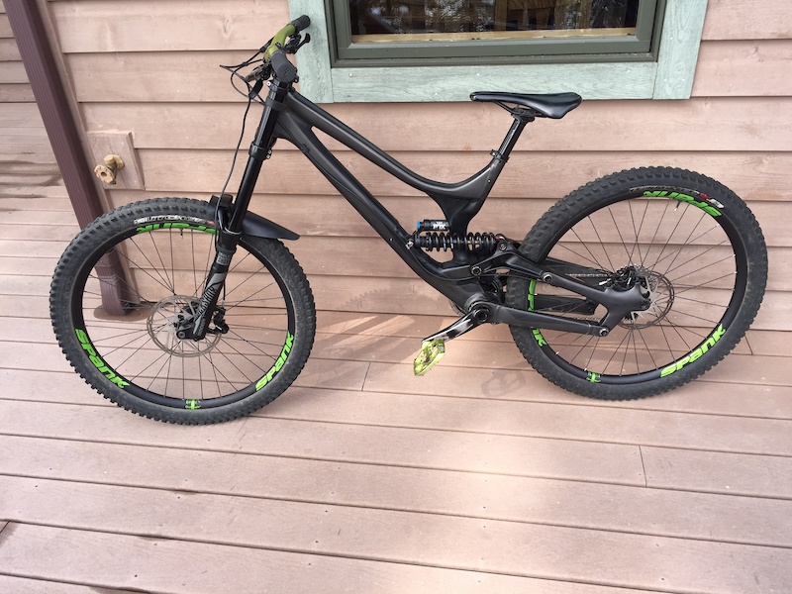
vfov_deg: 48.2
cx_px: 396
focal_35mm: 29
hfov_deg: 61.7
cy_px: 297
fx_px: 664
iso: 32
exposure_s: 1/314
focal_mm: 4.15
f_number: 2.2
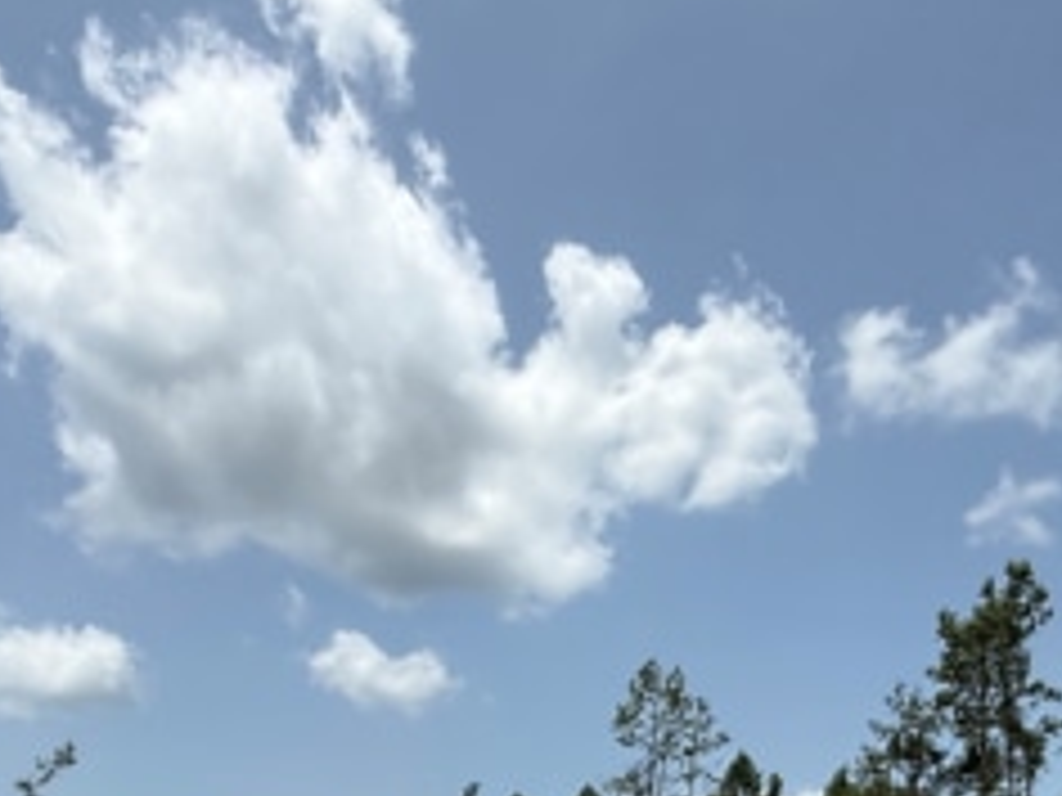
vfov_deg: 30.9
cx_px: 603
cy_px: 989
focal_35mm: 38
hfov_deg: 48.8
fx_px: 1166
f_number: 2.2
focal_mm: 2.22
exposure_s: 1/2976
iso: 50
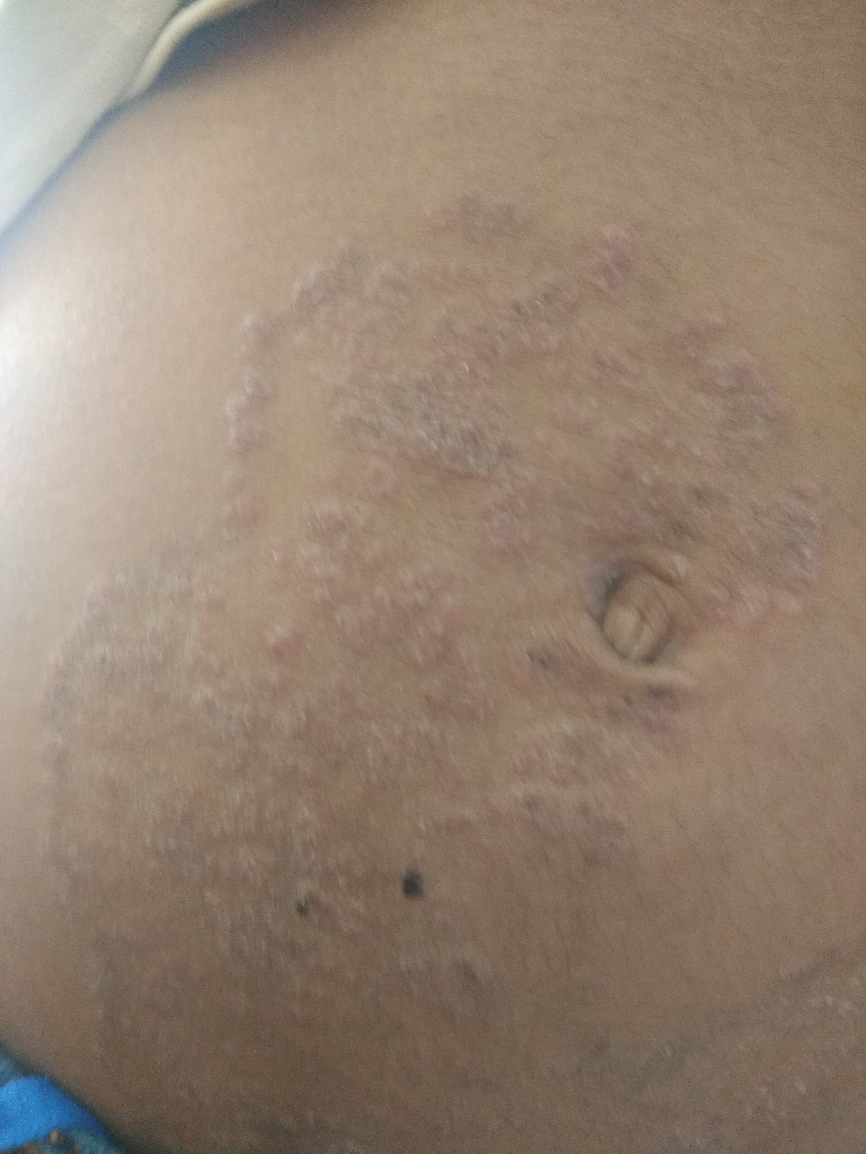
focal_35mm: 21
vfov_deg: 79.0
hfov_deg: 63.4
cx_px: 433
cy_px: 577
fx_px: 700
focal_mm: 3.57
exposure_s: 1/14
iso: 800
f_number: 2
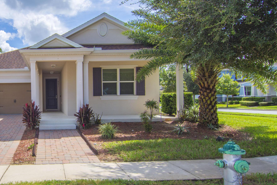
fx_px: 315
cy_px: 98
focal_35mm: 41
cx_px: 42
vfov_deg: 32.6
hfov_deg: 44.3
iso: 100
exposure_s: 1/250
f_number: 9
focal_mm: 16
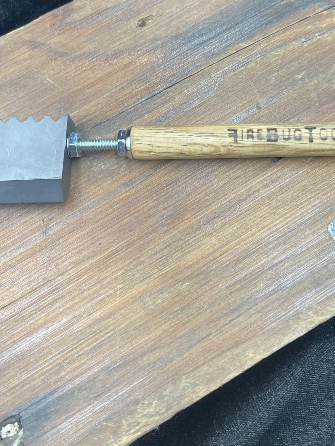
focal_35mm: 49
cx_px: 203
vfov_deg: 38.1
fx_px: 632
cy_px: 125
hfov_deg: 29.6
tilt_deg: -65.3
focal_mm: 4.2
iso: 64
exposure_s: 1/60
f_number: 1.6
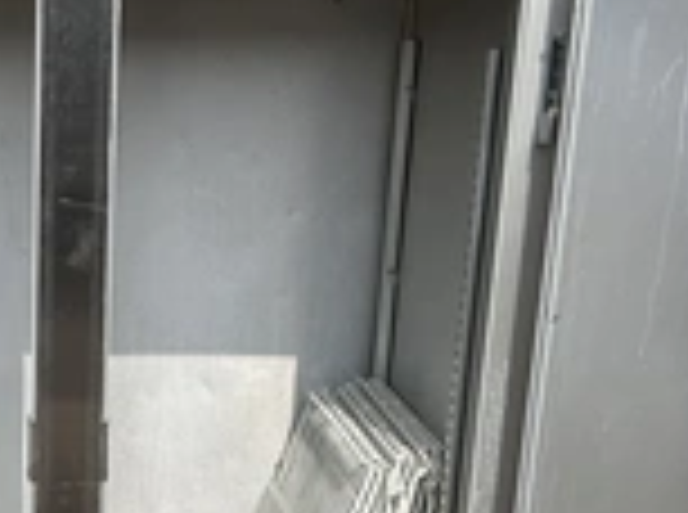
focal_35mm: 76
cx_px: 36
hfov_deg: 24.8
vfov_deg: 19.0
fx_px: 1507
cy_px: 454
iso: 25
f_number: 1.8
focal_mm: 3
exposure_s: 1/3125
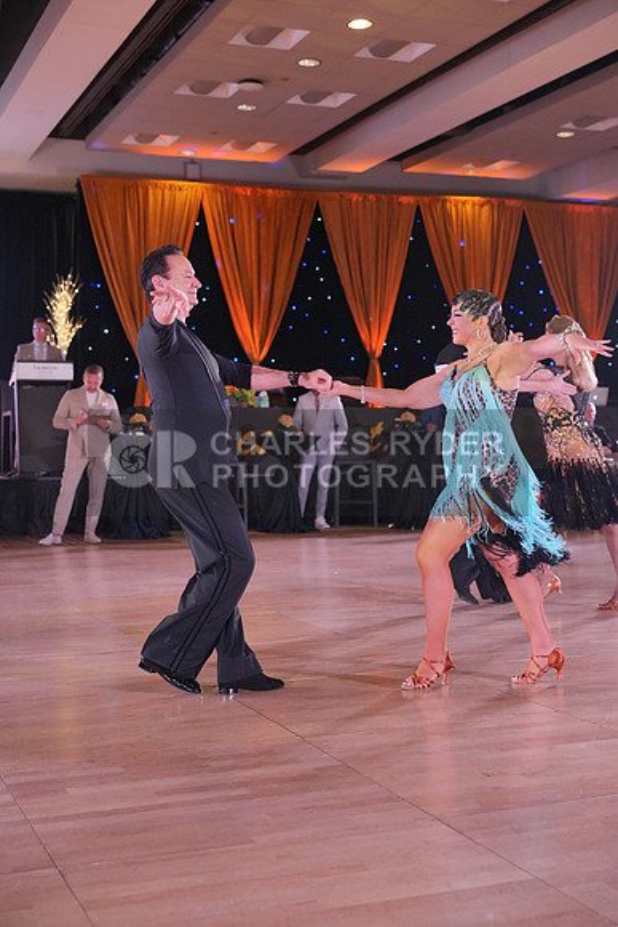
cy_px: 464
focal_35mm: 50
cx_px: 309
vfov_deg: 39.6
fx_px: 1287
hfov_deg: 27.0
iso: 2500
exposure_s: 1/400
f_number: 4
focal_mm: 50
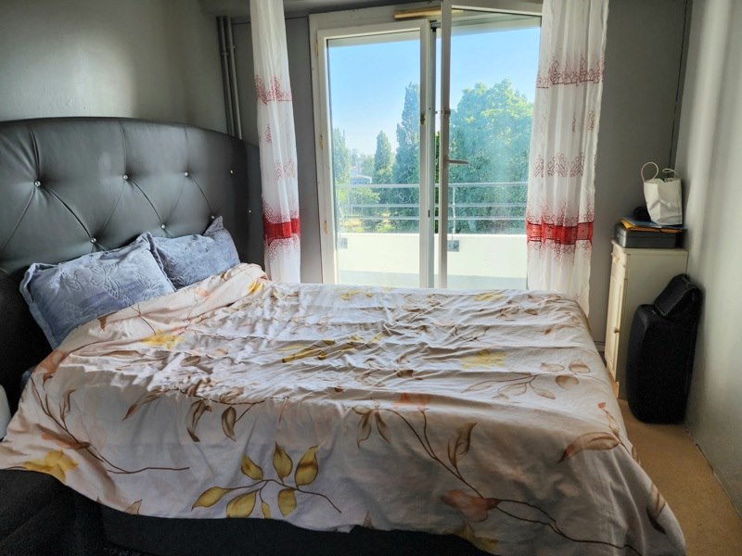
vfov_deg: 58.9
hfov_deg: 73.9
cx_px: 371
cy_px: 278
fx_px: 493
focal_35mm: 23
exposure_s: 1/182
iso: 20
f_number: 1.8
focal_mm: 6.4
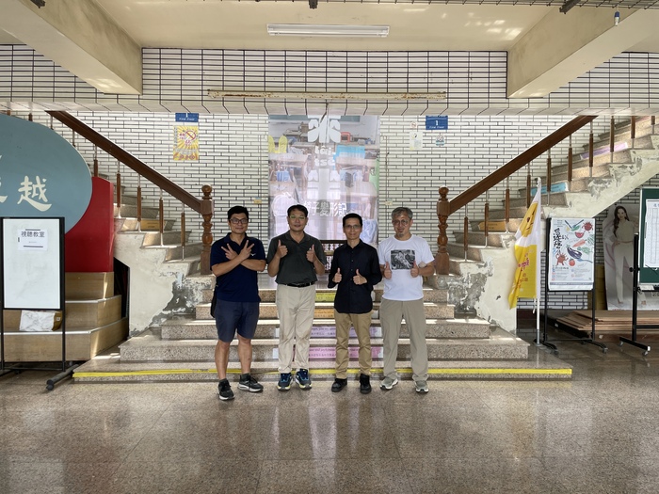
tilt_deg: -1.2
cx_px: 330
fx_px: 495
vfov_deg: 53.1
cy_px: 247
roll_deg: -0.5
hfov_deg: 67.3
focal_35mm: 26
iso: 32
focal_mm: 4.2
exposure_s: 1/121
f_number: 1.6
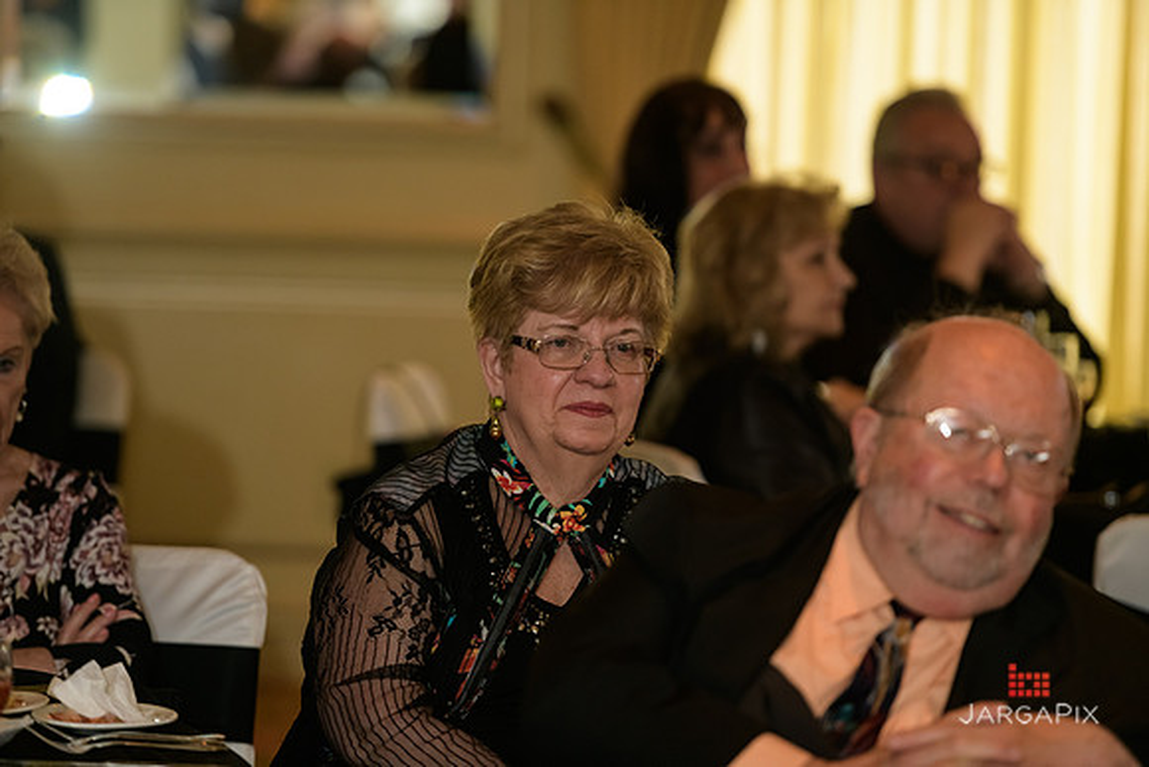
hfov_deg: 11.4
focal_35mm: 180
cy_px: 384
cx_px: 574
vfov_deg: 7.6
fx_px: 5746
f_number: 3.2
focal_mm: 180
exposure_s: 1/125
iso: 1600
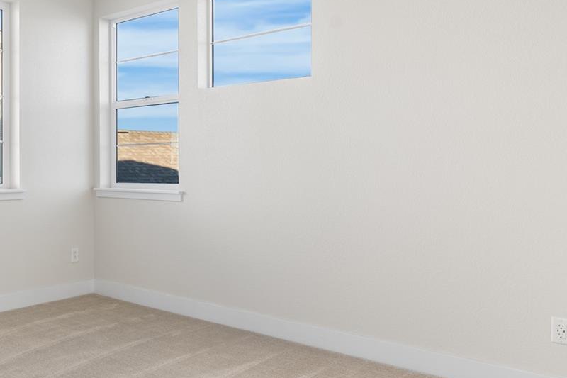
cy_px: 169
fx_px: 551
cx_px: 136
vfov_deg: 37.8
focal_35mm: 35
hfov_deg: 51.9
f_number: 8
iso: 160
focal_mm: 17.5
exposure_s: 1/2.5
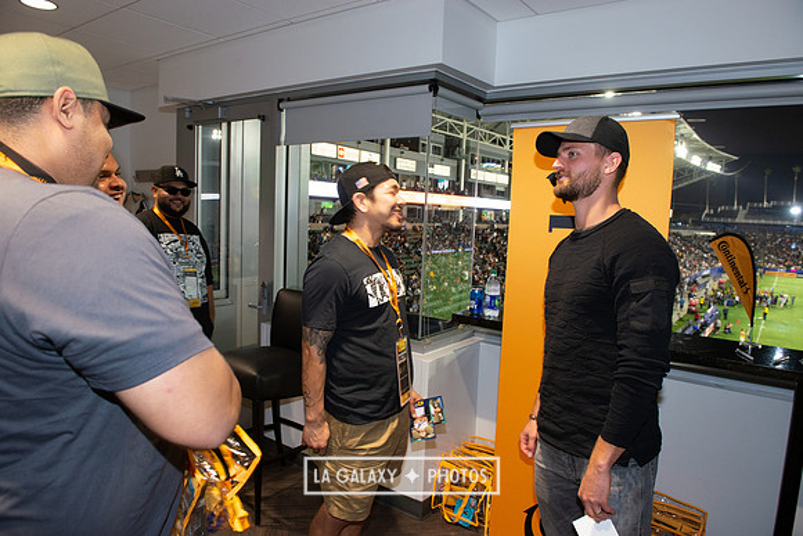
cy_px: 268
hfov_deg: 73.7
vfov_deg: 53.2
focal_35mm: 24
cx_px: 402
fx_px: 535
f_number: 6.3
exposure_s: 1/60
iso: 640
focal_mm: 24
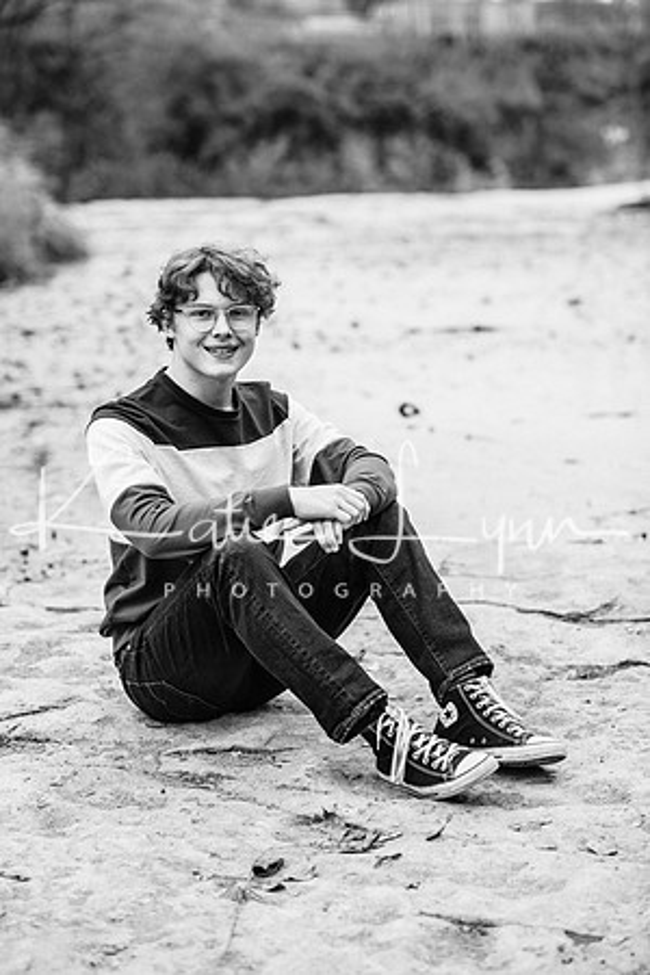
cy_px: 488
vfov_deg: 23.9
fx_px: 2302
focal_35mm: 85
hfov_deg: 16.1
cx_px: 325
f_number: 2.8
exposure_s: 1/500
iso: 250
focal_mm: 85
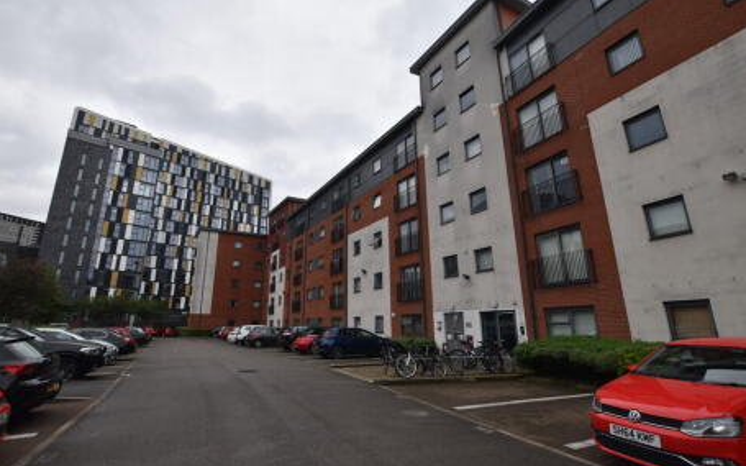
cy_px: 219
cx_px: 362
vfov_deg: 71.1
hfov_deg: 97.8
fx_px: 325
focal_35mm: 16
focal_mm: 10
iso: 100
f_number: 7.1
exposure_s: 1/200
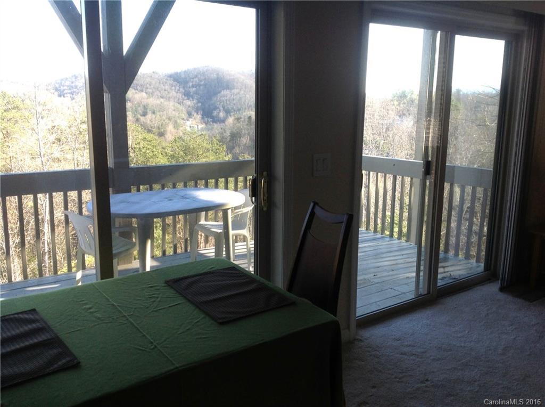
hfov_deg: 52.7
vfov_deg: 40.6
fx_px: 550
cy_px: 204
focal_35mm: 35
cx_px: 272
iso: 64
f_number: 2.4
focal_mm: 4.28
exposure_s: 1/120
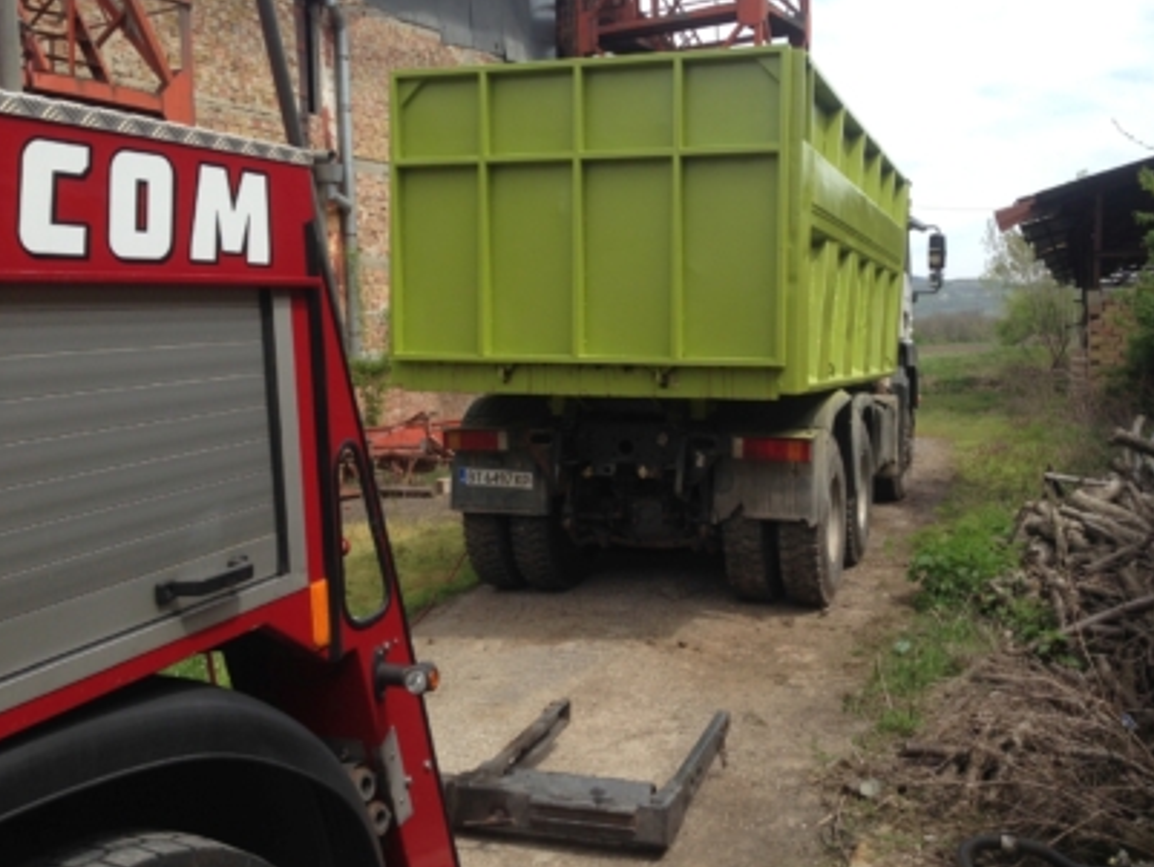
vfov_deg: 38.7
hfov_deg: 50.0
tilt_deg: -5.1
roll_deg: +0.6
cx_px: 636
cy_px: 423
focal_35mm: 37
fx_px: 1234
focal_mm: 4.12
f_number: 2.4
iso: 50
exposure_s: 1/903
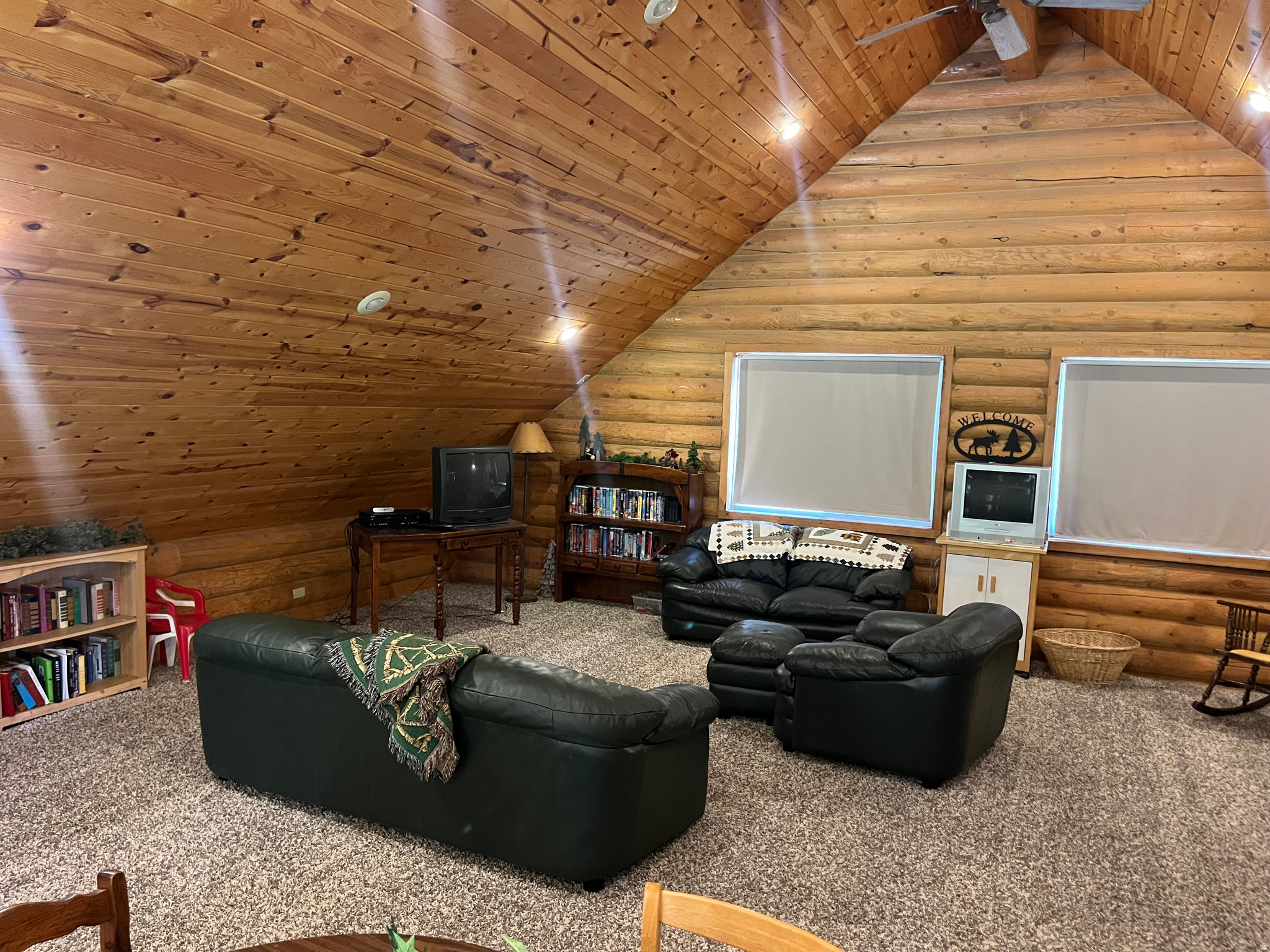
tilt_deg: -6.7
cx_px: 635
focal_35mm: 26
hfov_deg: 67.3
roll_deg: -1.8
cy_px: 476
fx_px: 954
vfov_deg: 53.1
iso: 500
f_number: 1.6
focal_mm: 5.1
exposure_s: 1/40
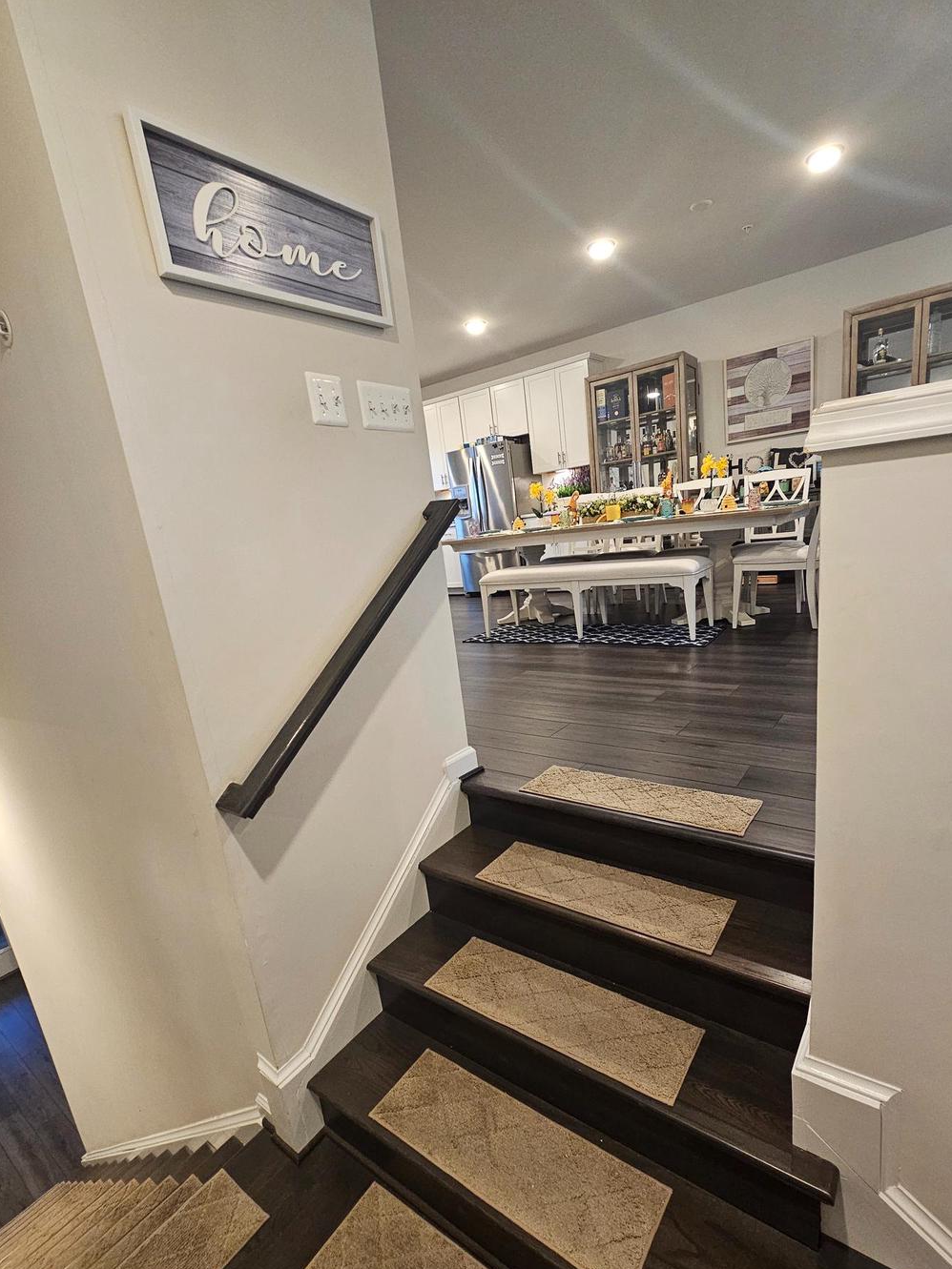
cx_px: 513
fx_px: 550
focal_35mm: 15
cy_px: 686
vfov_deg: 98.0
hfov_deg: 81.6
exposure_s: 1/40
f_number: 2.2
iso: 320
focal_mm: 2.2
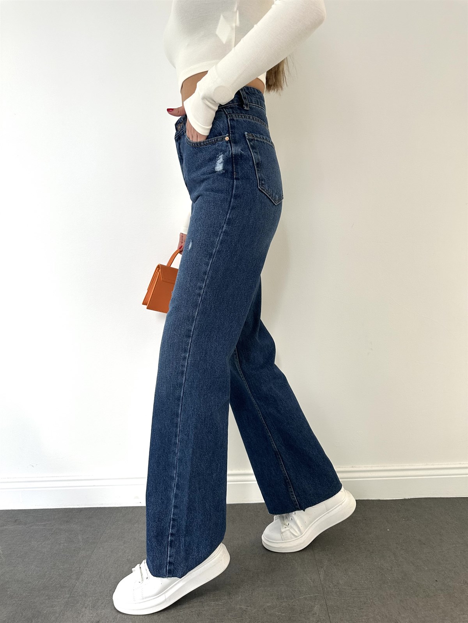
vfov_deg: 71.6
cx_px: 234
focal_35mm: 24
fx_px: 433
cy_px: 312
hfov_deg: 56.8
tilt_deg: -5.5
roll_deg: +3.0
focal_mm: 6.86
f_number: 1.78
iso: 125
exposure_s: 1/121
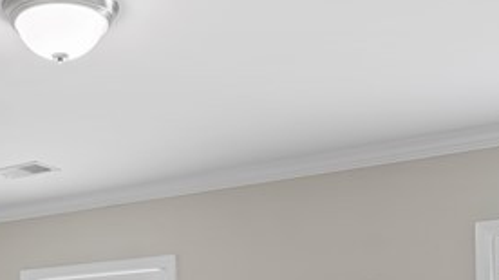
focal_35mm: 66
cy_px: 388
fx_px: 873
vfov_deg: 16.9
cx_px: 90
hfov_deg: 31.0
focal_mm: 16
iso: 1600
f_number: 8
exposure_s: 1/30
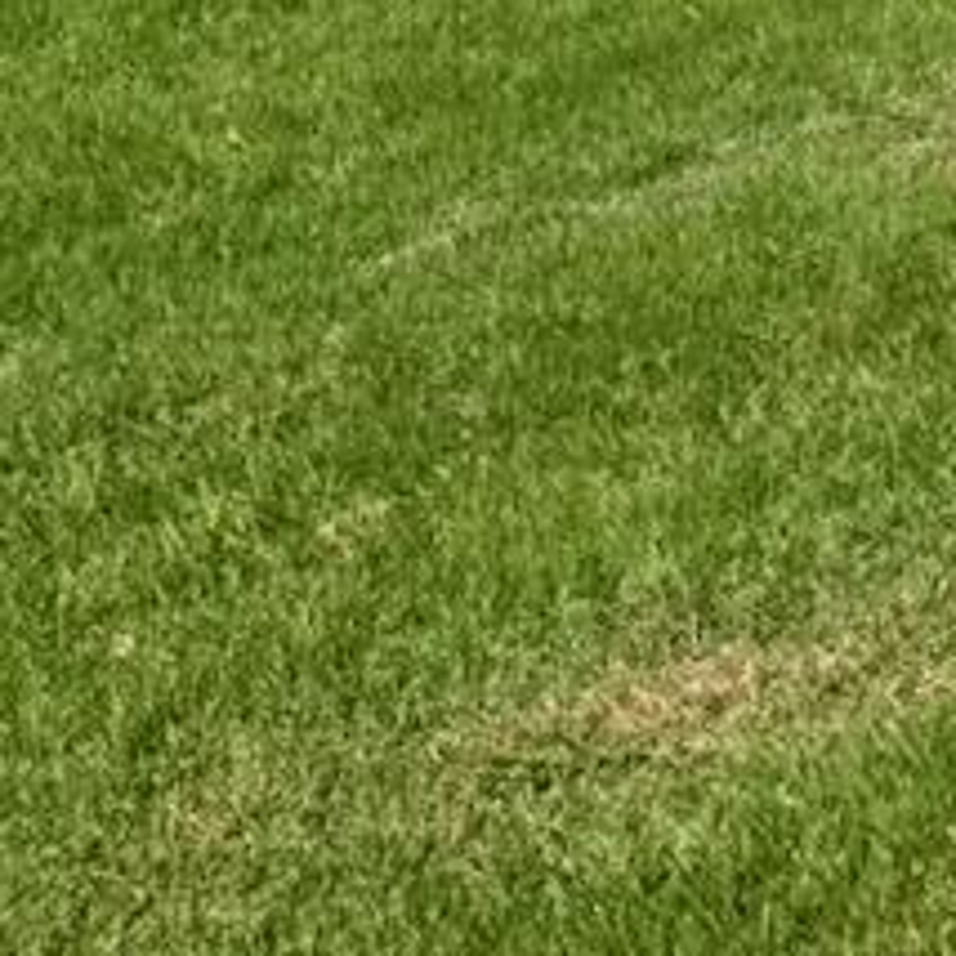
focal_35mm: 127
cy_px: -1157
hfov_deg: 10.2
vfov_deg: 11.8
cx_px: 2850
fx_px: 3968
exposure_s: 1/6173
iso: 80
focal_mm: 6.76
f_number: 1.78
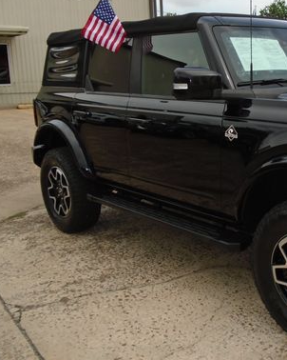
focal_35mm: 43
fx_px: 457
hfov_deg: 32.7
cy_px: 147
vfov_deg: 42.7
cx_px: 269
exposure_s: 1/800
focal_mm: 4.6
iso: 100
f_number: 3.2
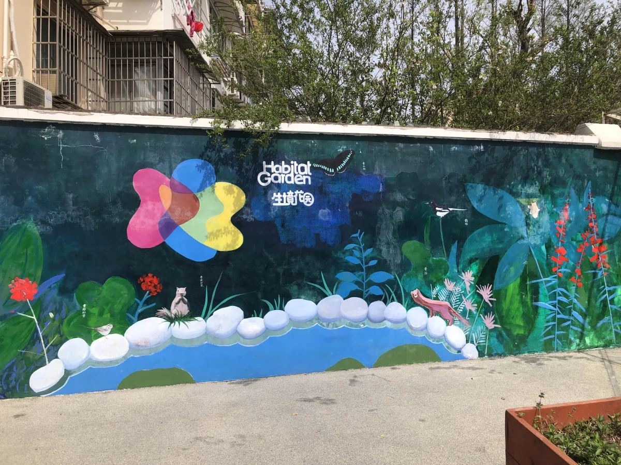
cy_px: 232
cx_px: 310
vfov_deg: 49.7
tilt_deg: +1.3
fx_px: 502
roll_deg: +1.0
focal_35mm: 28
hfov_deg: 63.4
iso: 20
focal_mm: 4
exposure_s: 1/1845
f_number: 1.8
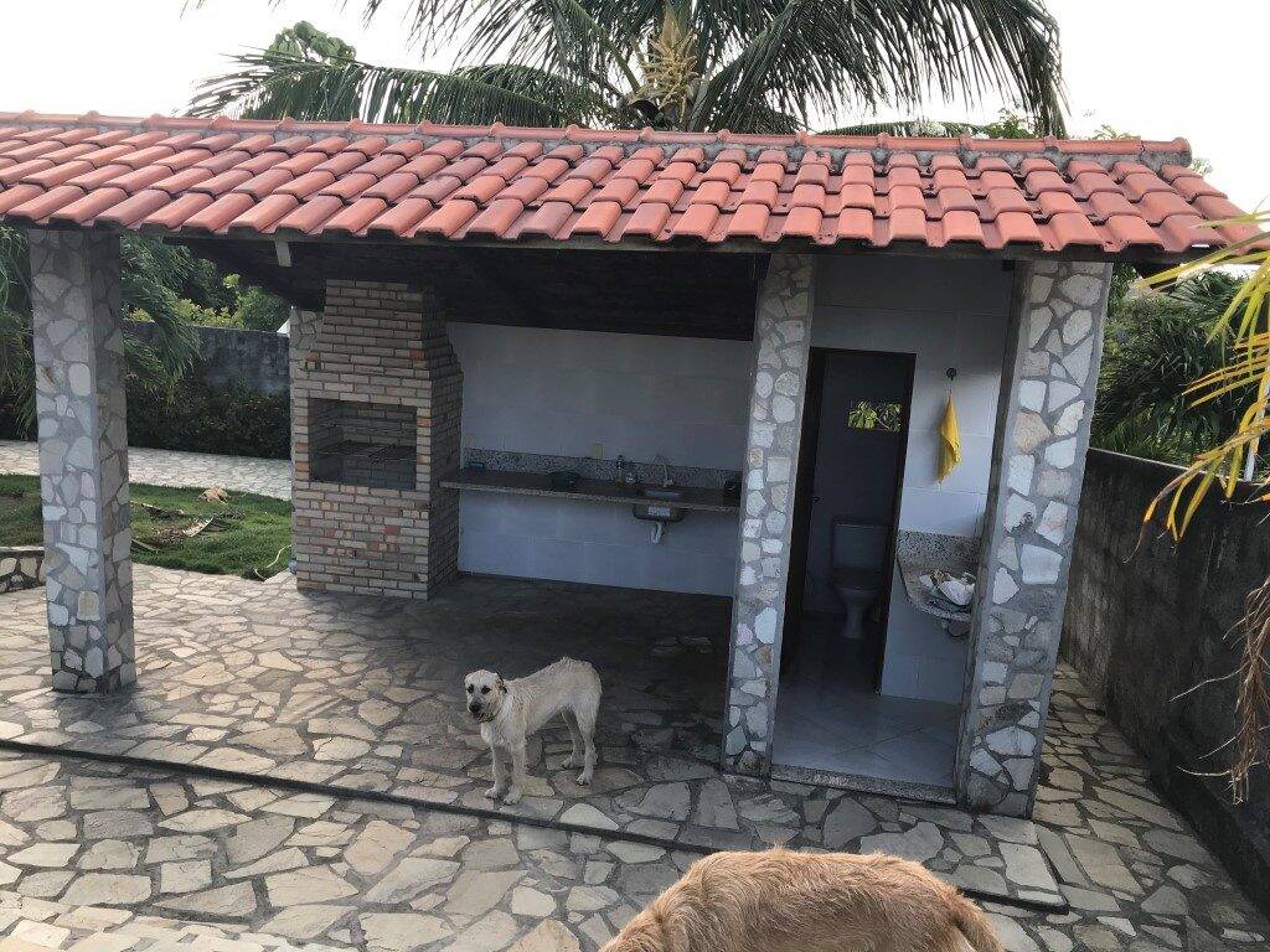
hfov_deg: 63.4
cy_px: 476
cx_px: 635
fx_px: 1027
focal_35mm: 28
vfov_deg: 49.7
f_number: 1.8
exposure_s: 1/348
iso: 20
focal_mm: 3.99
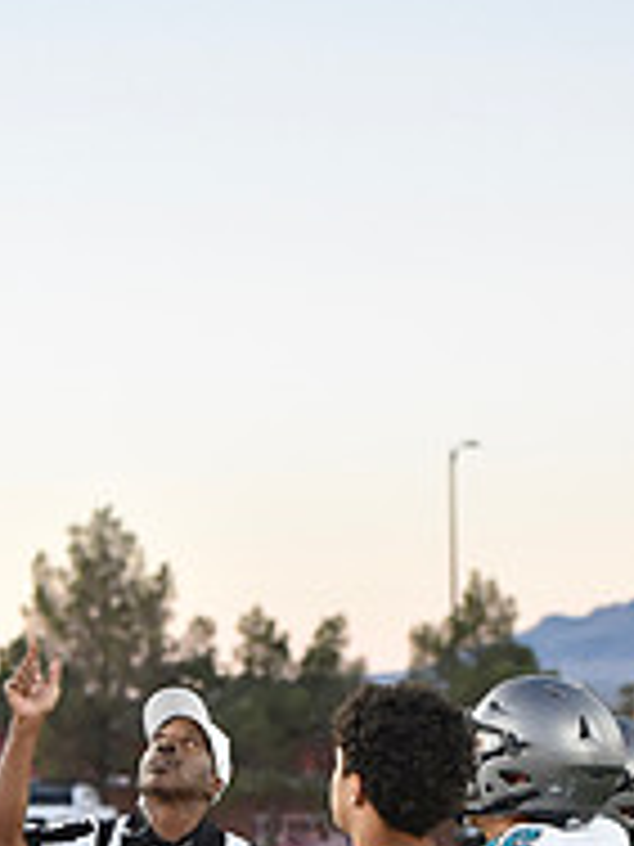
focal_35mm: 161
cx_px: 153
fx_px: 3932
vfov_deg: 12.2
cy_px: 765
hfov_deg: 9.2
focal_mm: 70
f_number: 2.8
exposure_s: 1/640
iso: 2200
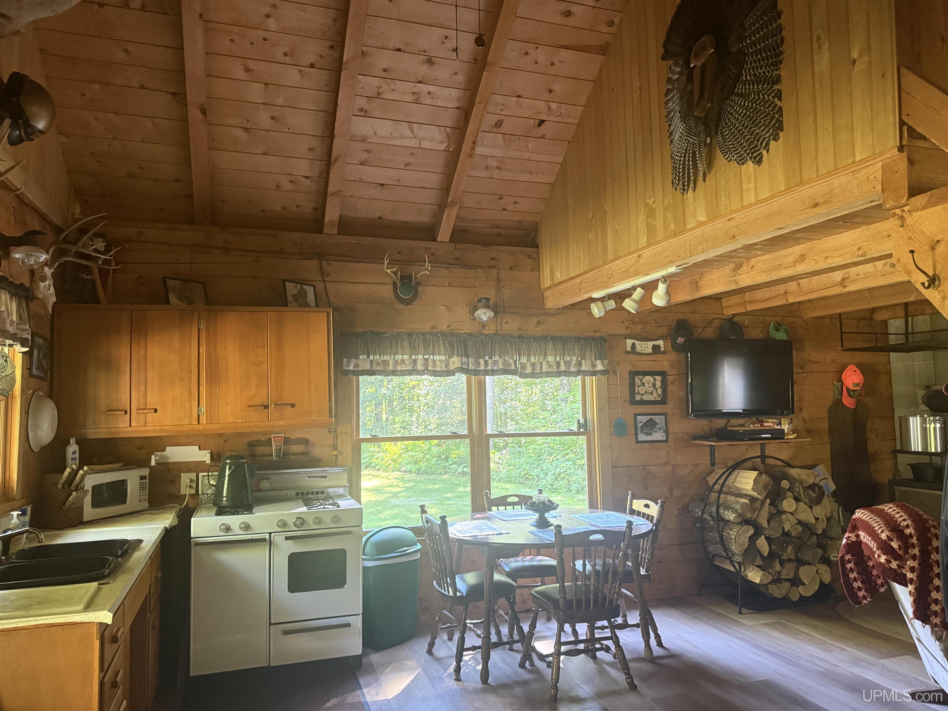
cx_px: 474
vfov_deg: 56.8
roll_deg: -0.1
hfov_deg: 71.6
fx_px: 657
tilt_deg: +5.6
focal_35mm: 24
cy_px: 356
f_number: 1.78
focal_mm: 6.76
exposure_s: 1/60
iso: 800
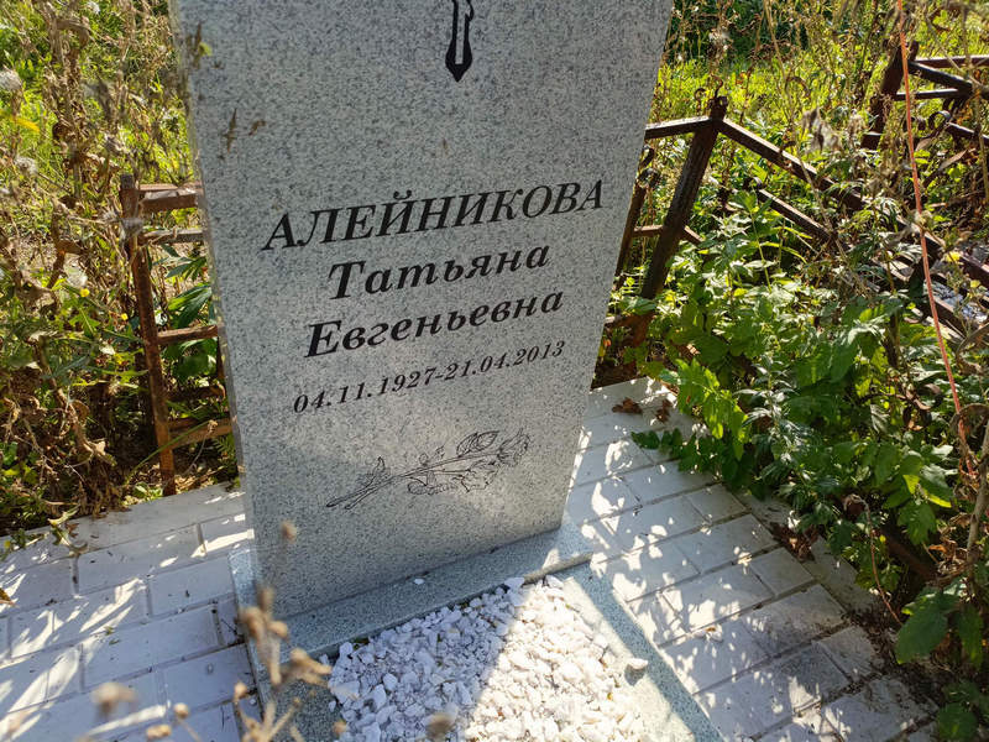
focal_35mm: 25
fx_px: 714
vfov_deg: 54.9
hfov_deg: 69.4
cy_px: 371
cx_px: 494
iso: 113
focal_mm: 4.76
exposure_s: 1/535
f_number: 1.69
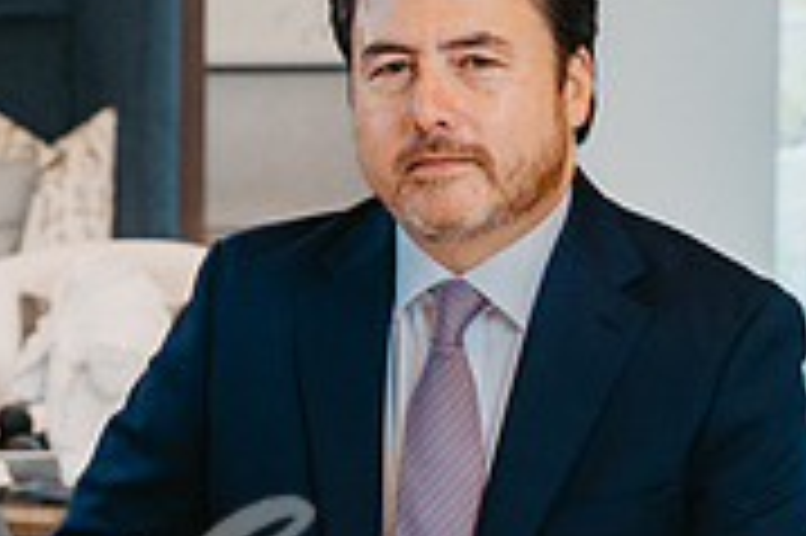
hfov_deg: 11.9
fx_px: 3847
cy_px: 241
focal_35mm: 172
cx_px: 54
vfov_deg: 8.0
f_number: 5
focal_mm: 53
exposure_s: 1/100
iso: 1000
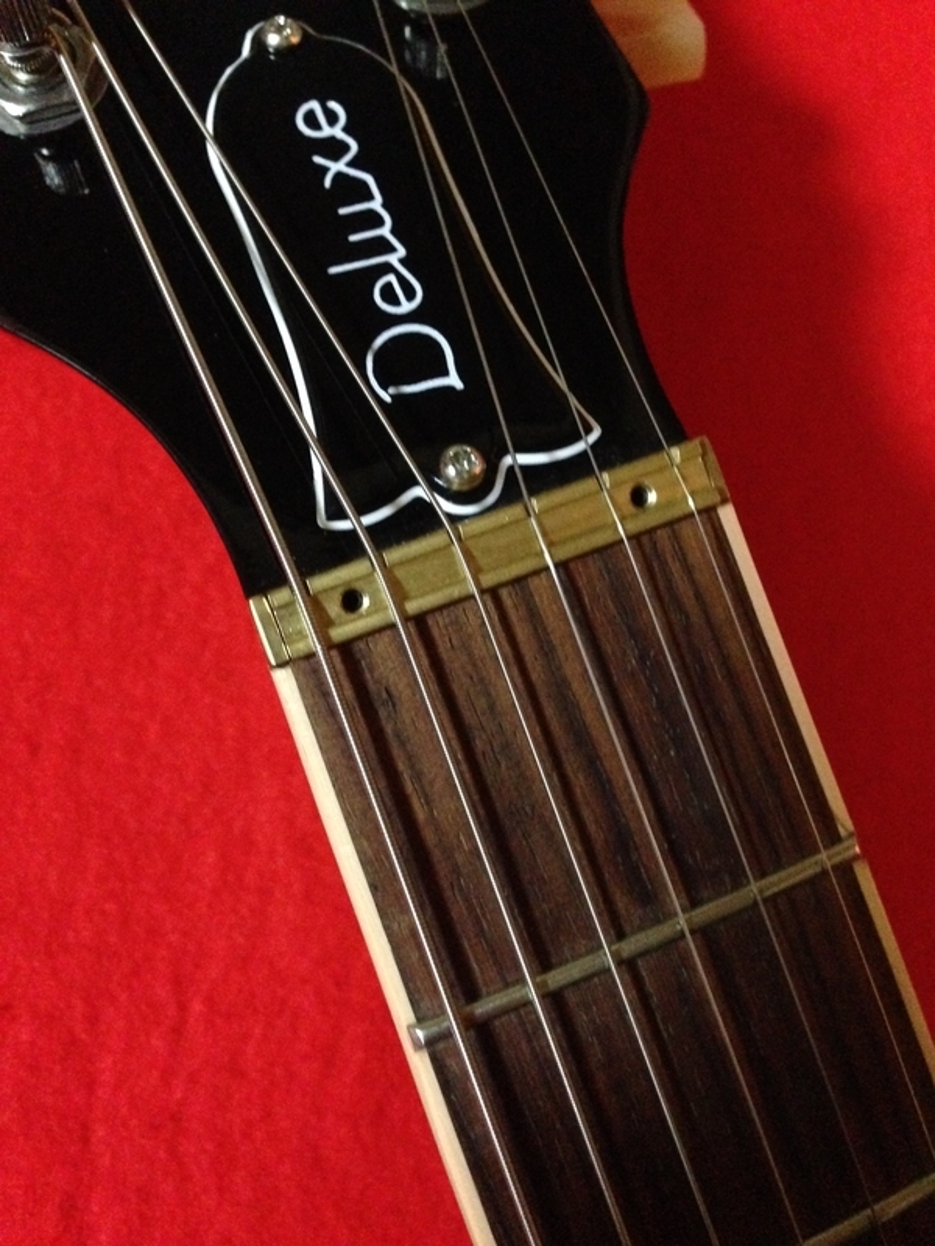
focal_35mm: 33
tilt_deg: -66.7
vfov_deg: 55.4
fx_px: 1188
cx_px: 468
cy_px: 623
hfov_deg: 42.9
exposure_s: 1/17
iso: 800
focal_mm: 4.12
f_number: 2.4
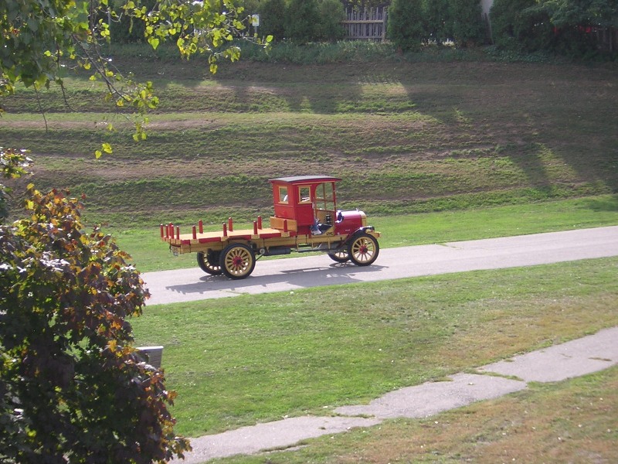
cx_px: 309
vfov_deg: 13.7
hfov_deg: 18.2
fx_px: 1928
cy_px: 232
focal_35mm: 108
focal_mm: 14.1
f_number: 4.7
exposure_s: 1/143
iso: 100
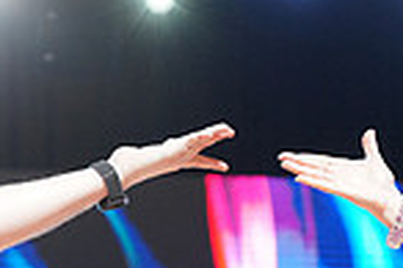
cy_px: 396
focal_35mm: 278
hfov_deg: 7.4
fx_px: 3109
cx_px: 196
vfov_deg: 4.9
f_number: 4
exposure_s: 1/250
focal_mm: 70
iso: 2500
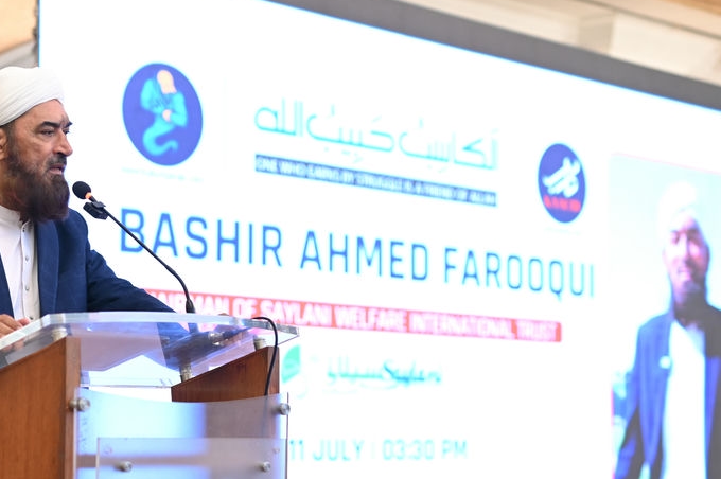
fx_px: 1781
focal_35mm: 89
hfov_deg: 22.9
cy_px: 360
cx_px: 311
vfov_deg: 15.3
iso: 320
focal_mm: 50
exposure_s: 1/100
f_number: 2
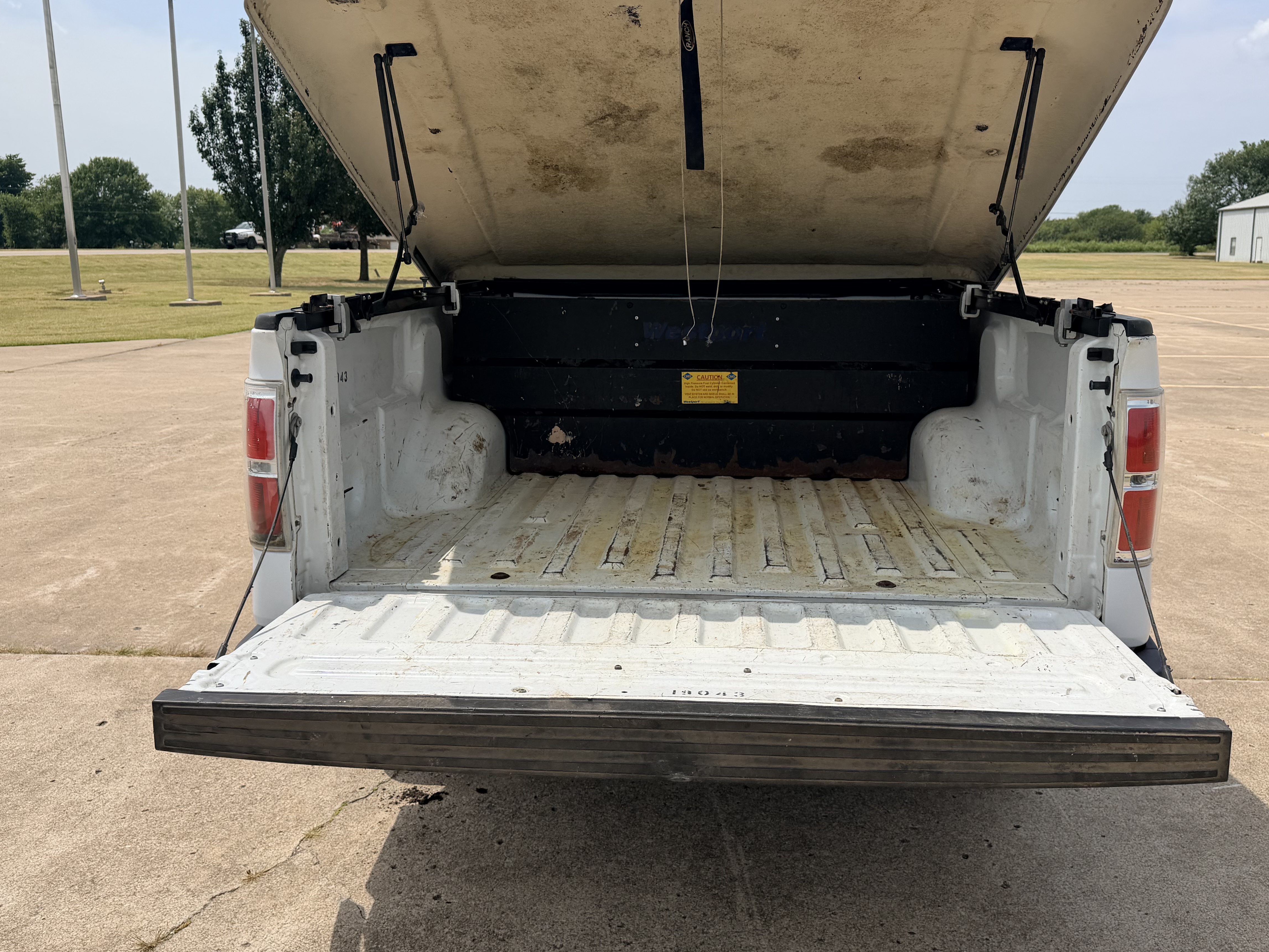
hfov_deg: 59.9
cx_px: 659
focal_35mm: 30
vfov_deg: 46.8
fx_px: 1100
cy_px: 457
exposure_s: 1/7353
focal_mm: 6.76
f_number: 1.78
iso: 80
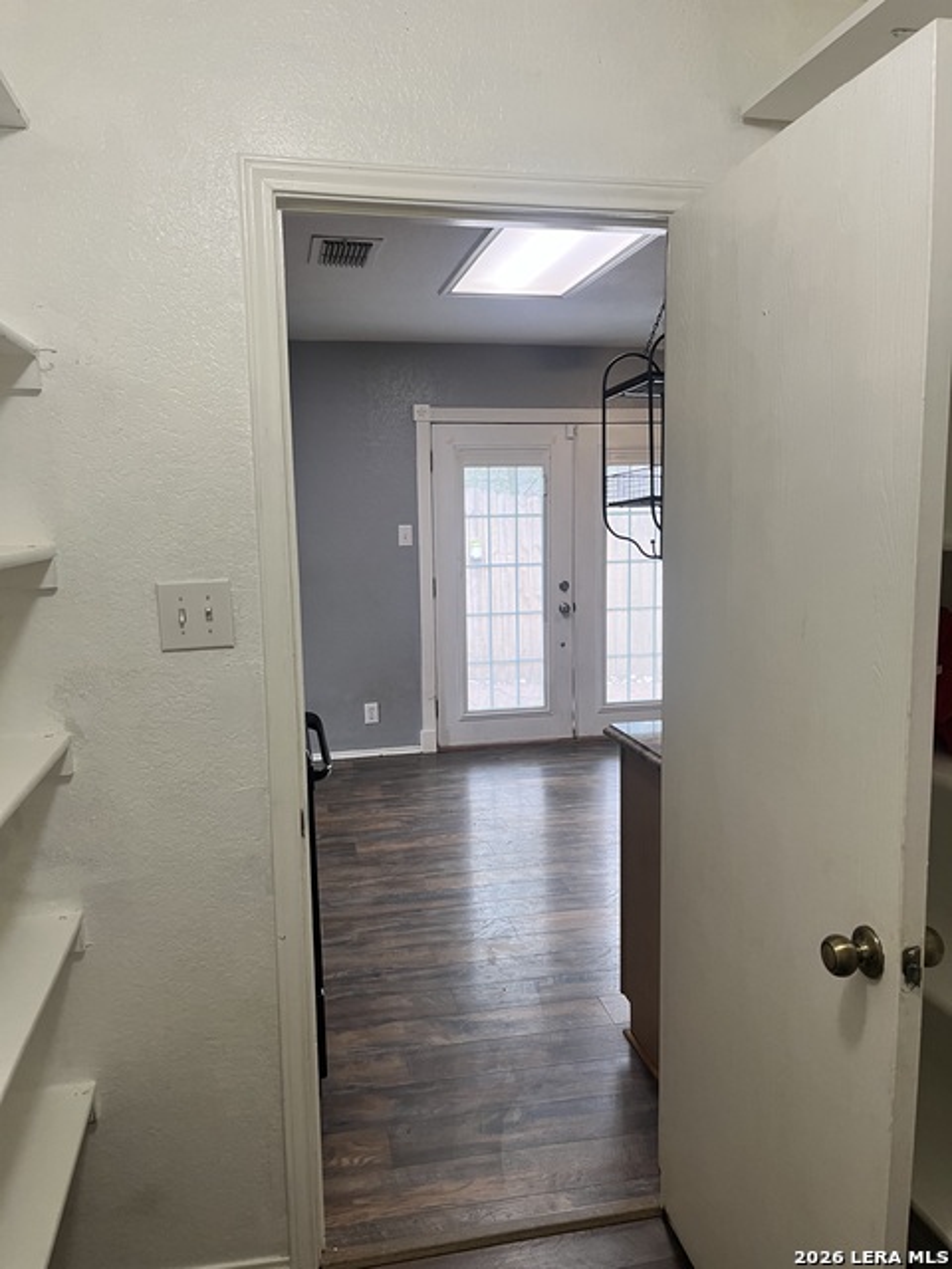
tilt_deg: -7.8
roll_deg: +0.1
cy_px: 634
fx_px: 953
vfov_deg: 67.3
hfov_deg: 53.1
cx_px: 476
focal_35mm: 26
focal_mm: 5.1
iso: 125
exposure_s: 1/60
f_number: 1.6
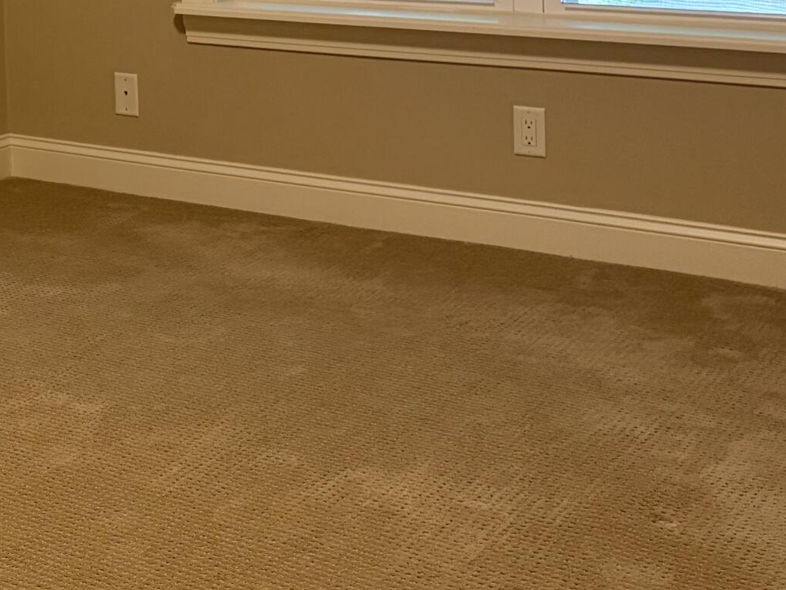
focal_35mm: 76
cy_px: -161
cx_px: -197
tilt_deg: -1.9
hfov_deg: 23.2
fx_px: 1726
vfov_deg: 18.2
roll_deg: +2.5
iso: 200
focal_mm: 5.96
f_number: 1.6
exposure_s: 1/60
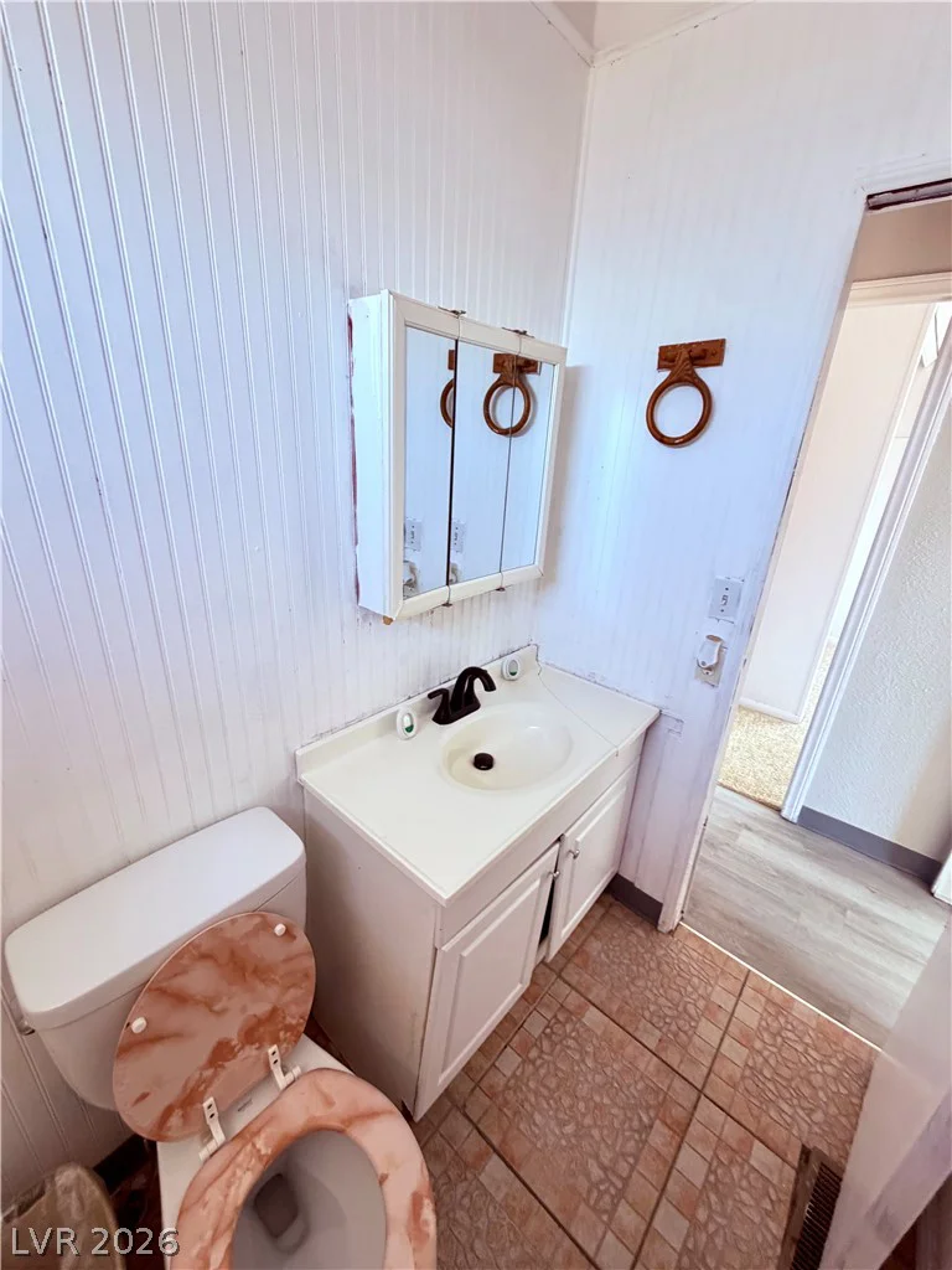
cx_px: 476
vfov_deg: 102.1
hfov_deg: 85.7
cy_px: 635
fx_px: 513
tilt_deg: -18.7
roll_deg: -3.5
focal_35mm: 14
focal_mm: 2.22
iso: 400
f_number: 2.2
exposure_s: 1/60
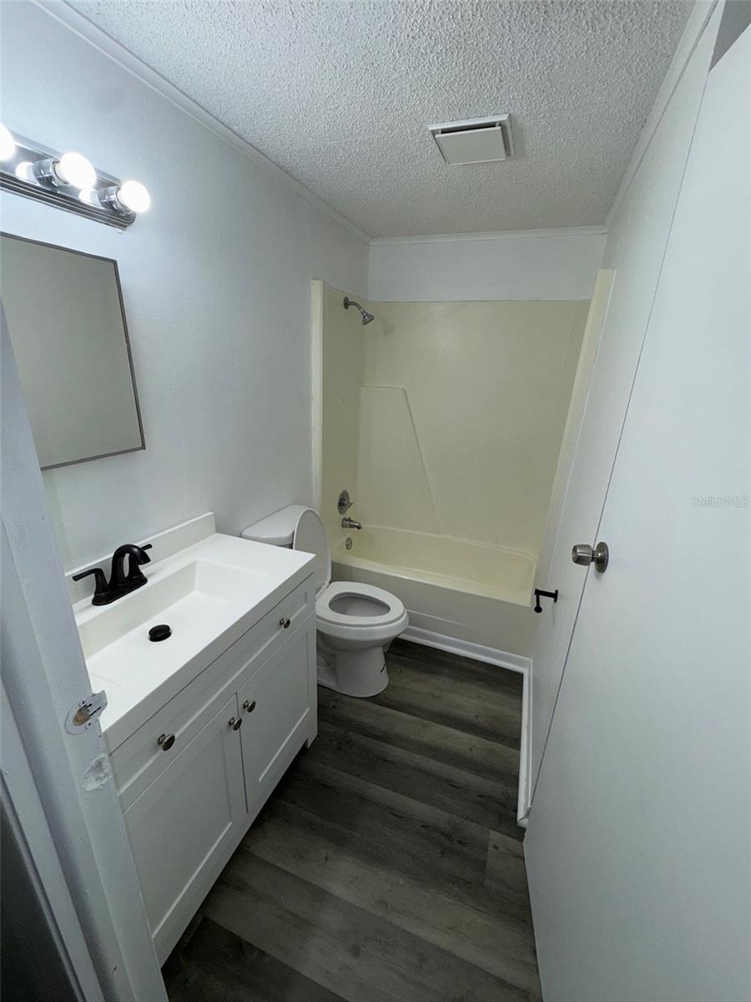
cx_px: 376
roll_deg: -2.1
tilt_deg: -19.1
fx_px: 405
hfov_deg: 85.7
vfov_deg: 102.1
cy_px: 501
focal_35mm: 14
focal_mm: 2.22
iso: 32
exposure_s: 1/125
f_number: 2.2
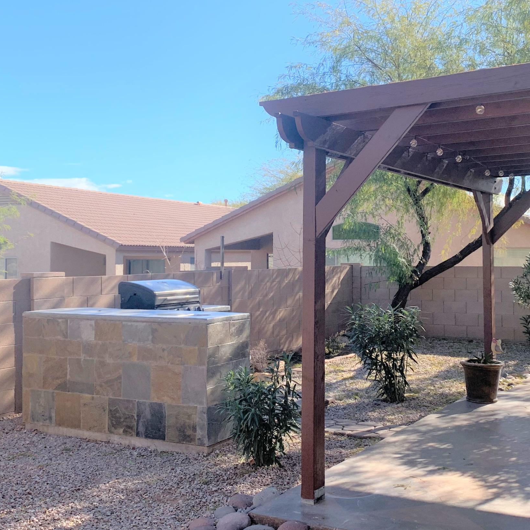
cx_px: 322
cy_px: 244
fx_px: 728
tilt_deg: -1.0
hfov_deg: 39.8
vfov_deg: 40.0
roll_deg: -1.1
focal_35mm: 42
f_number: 1.8
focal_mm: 4.25
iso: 25
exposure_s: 1/1427
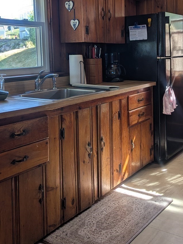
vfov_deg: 43.2
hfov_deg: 33.4
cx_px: 116
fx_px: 303
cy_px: 79
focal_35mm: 43
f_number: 1.85
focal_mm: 6.81
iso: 51
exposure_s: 1/105
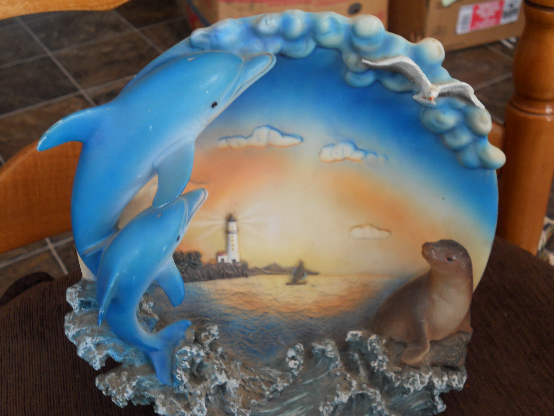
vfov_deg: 31.5
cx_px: 277
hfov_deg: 41.2
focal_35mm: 46
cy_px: 208
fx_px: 736
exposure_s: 1/30
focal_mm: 8.2
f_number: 4.3
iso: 200
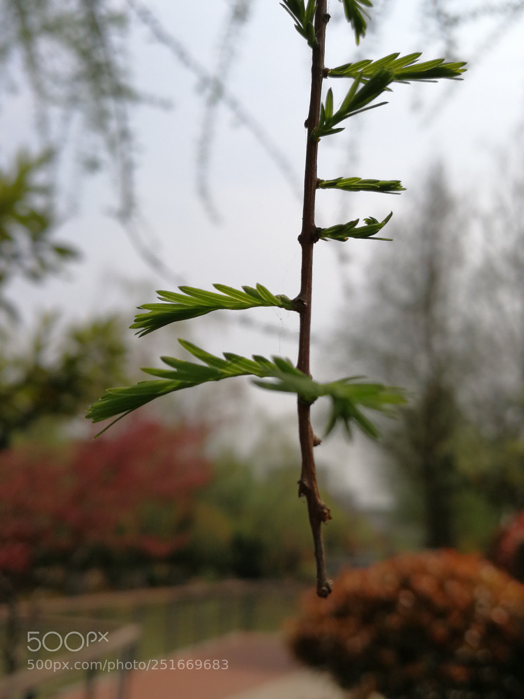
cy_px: 350
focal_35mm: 35
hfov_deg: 40.7
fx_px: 706
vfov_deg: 52.6
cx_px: 262
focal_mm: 3.95
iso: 50
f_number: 2.2
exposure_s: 1/2278
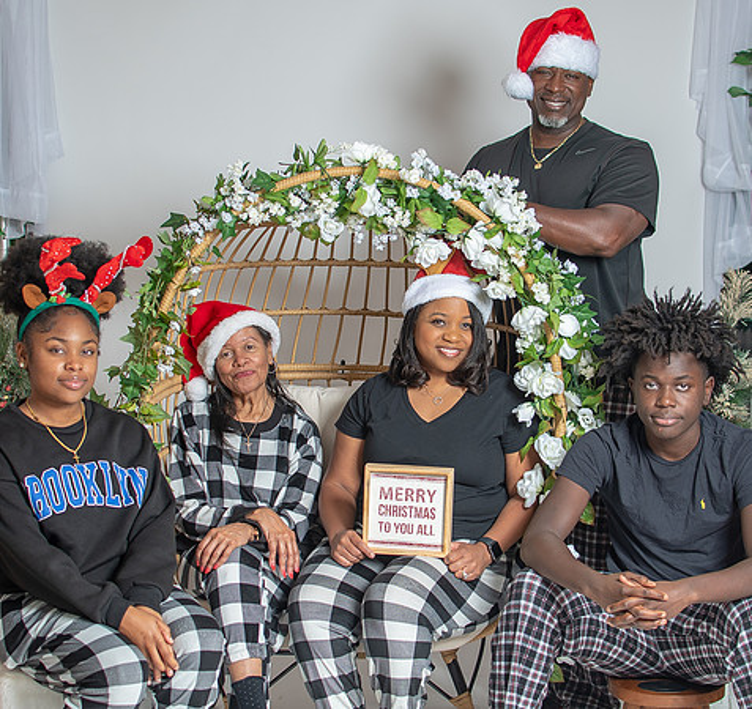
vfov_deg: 26.0
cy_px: 354
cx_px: 399
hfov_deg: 27.5
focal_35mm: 64
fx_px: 1537
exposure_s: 1/250
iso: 100
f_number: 3.2
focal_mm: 35
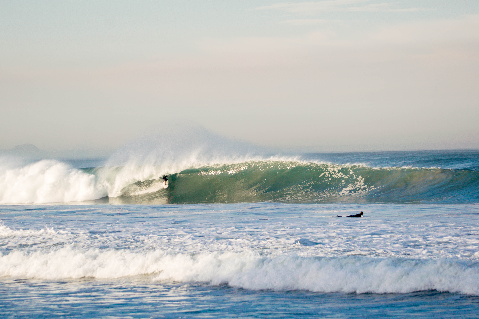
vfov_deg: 6.1
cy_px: 160
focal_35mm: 225
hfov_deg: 9.1
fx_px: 2994
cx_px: 240
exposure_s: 1/500
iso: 100
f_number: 5.6
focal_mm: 150
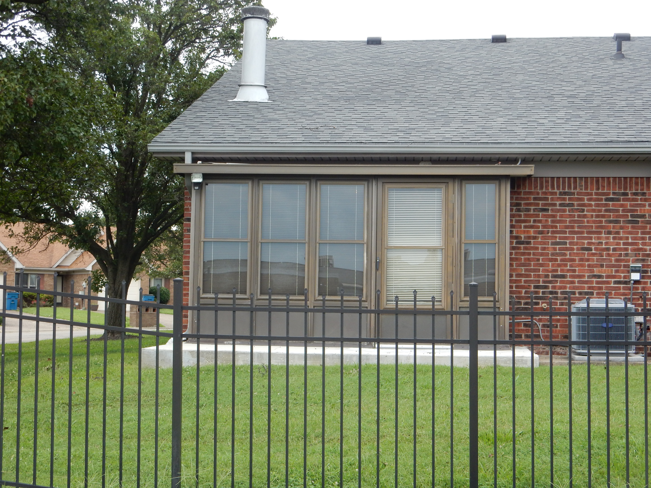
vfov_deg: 24.4
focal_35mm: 60
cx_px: 326
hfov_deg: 32.2
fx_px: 1128
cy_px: 244
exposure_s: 1/200
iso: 125
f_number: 4.5
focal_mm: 10.7
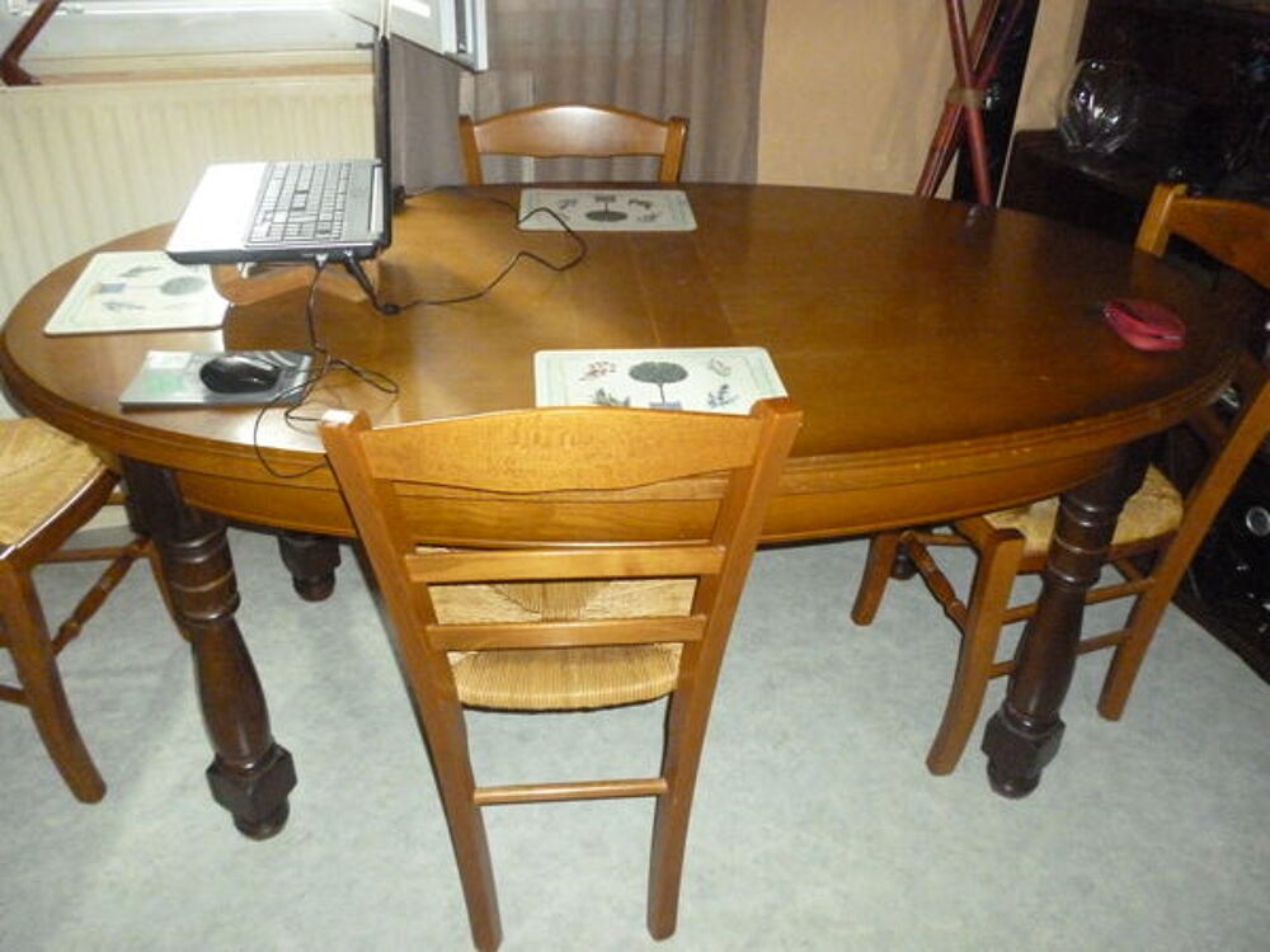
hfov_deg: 63.4
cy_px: 476
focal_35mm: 28
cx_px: 635
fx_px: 1027
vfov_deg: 49.7
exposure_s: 1/60
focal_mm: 5
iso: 800
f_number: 3.1
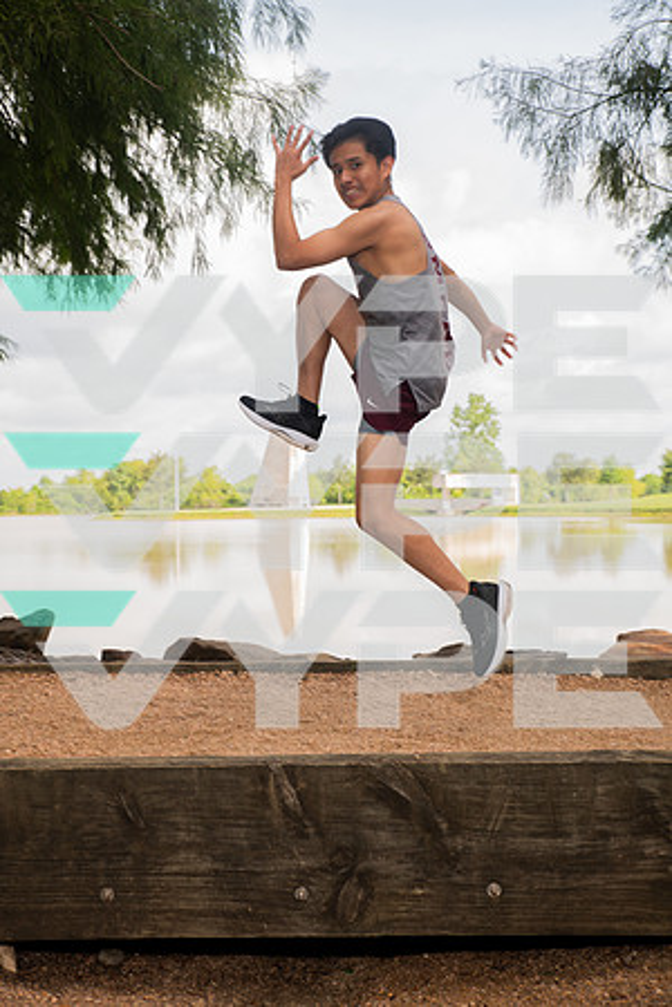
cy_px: 504
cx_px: 336
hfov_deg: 28.1
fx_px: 1344
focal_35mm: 48
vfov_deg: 41.1
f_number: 7.1
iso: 250
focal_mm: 48
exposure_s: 1/250
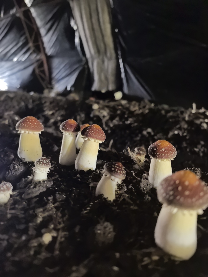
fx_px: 208
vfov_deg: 67.3
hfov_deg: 53.1
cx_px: 104
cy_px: 138
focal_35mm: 26
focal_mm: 8.5
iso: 1250
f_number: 1.6
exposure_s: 1/30
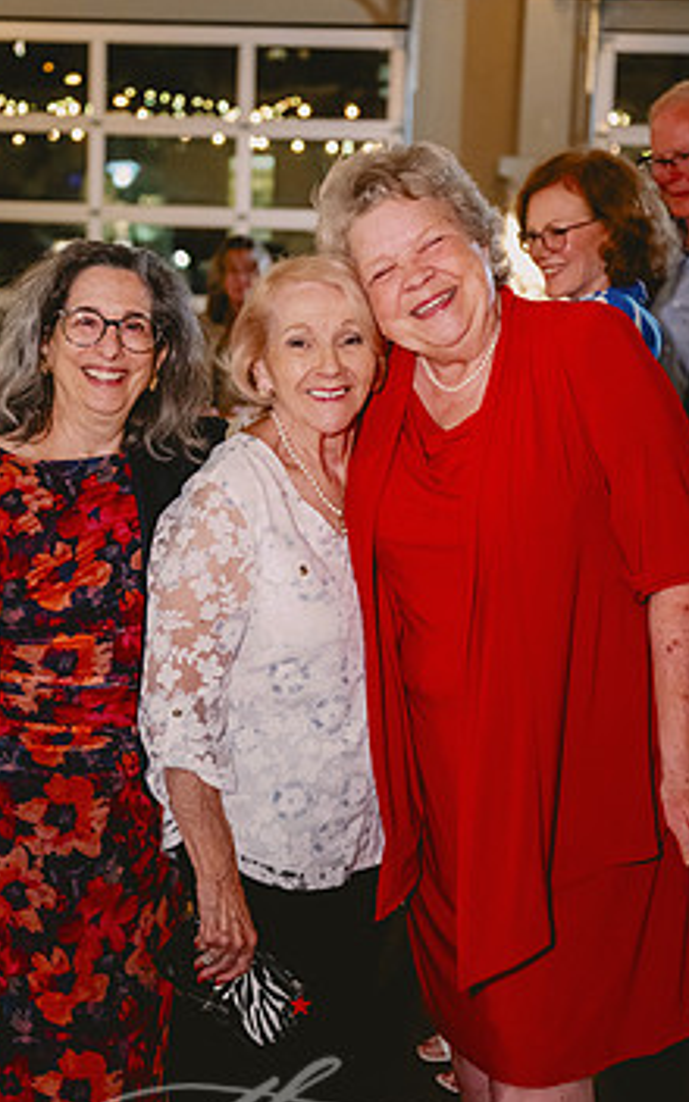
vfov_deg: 34.0
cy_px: 573
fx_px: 1803
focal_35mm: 60
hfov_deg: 21.6
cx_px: 247
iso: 5000
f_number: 2.8
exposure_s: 1/125
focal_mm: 46
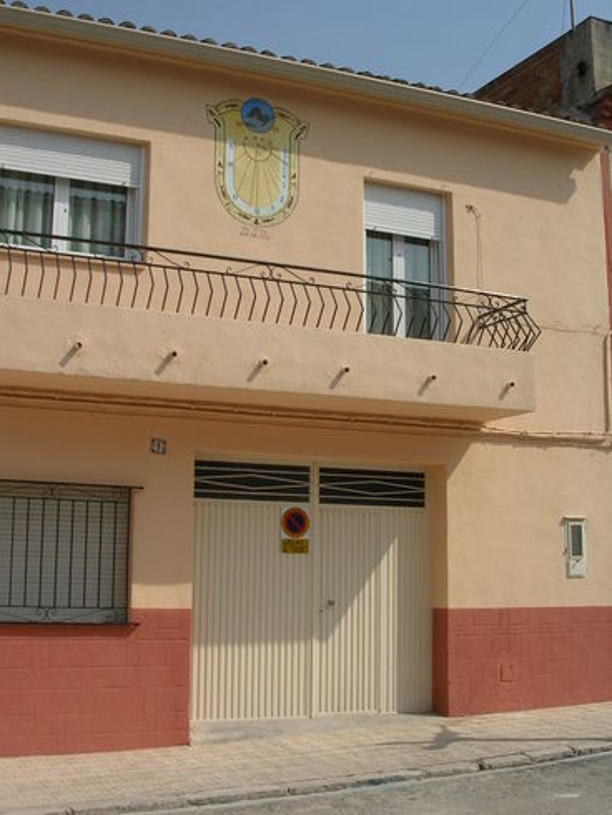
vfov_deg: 41.2
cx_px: 306
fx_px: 1083
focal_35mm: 46
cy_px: 408
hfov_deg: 31.5
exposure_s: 1/472
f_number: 6.1
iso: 50
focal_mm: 7.1
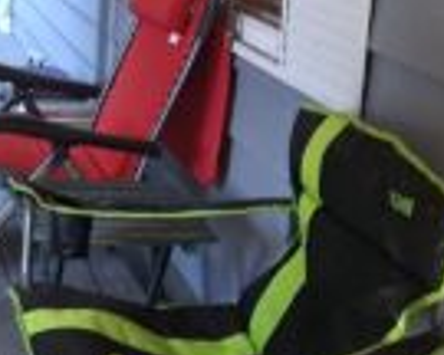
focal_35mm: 75
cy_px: 3
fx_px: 986
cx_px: -174
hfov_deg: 22.1
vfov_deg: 19.8
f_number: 1.8
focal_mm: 3.98
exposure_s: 1/60
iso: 320
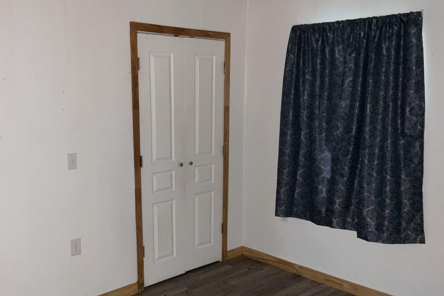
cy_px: 177
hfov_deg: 50.6
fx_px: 469
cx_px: 198
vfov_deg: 35.0
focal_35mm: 38
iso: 160
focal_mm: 3
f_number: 1.8
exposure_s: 1/16
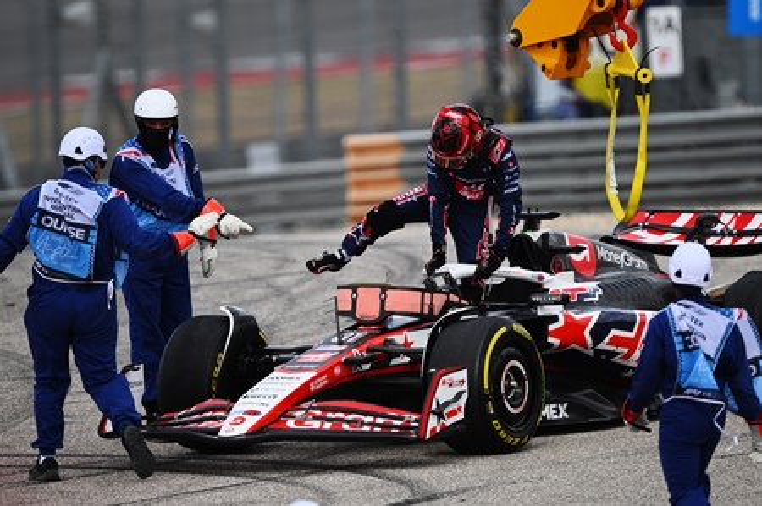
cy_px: 253
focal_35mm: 900
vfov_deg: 1.5
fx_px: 19029
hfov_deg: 2.3
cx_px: 381
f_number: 4
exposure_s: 1/500
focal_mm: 600
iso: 64
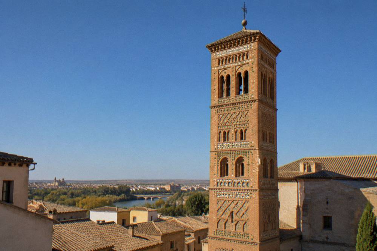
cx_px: 188
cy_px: 126
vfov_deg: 27.5
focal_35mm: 49
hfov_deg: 40.4
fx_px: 513
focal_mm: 49
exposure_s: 1/640
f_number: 5.6
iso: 400
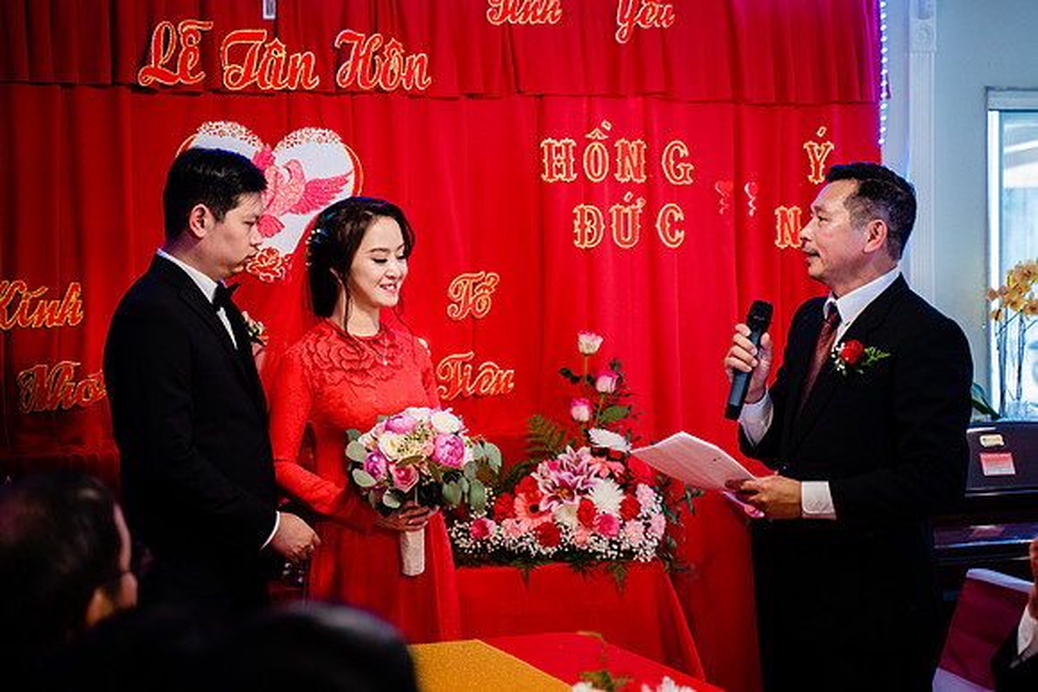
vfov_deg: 20.3
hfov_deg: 30.1
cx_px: 519
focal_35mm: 67
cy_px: 346
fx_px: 1932
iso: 3200
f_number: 2.8
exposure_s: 1/160
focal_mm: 67
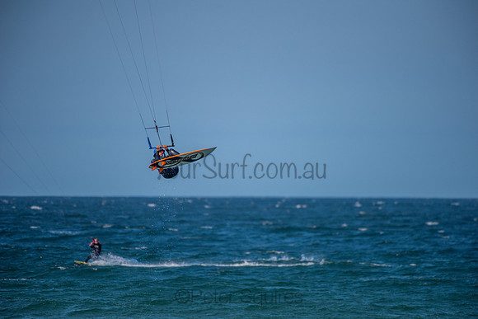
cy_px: 160
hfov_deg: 4.1
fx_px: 6640
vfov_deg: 2.8
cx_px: 239
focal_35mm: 500
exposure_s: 1/4000
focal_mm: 500
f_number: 5.6
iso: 320
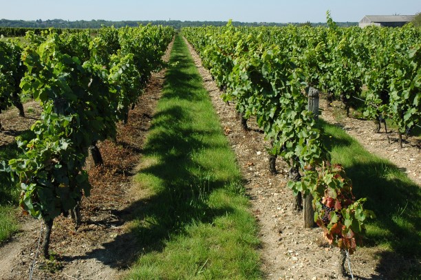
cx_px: 210
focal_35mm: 40
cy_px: 140
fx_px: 473
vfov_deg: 33.0
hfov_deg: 48.0
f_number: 11
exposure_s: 1/350
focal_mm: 27
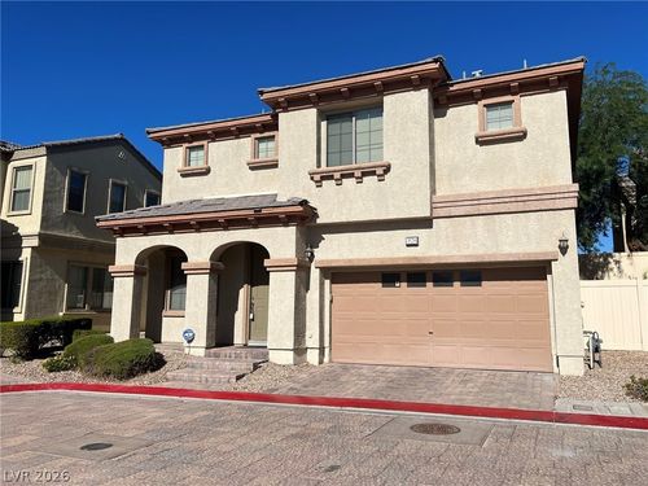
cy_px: 243
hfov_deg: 67.3
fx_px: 487
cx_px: 324
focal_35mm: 26
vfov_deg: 53.1
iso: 50
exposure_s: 1/8696
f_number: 1.5
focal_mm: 5.7
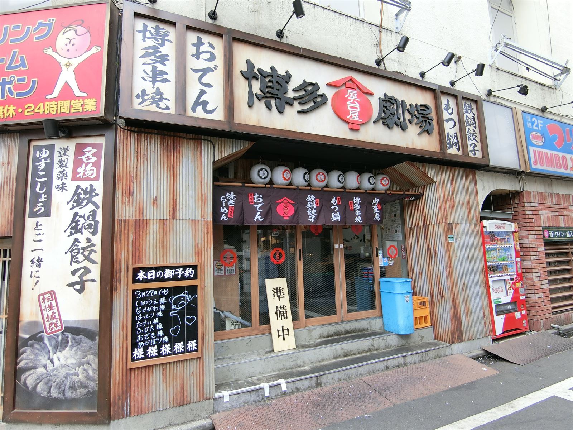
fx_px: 315
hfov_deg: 84.7
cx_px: 286
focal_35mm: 19
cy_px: 215
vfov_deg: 68.7
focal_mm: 4.06
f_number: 2.7
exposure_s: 1/250
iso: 80
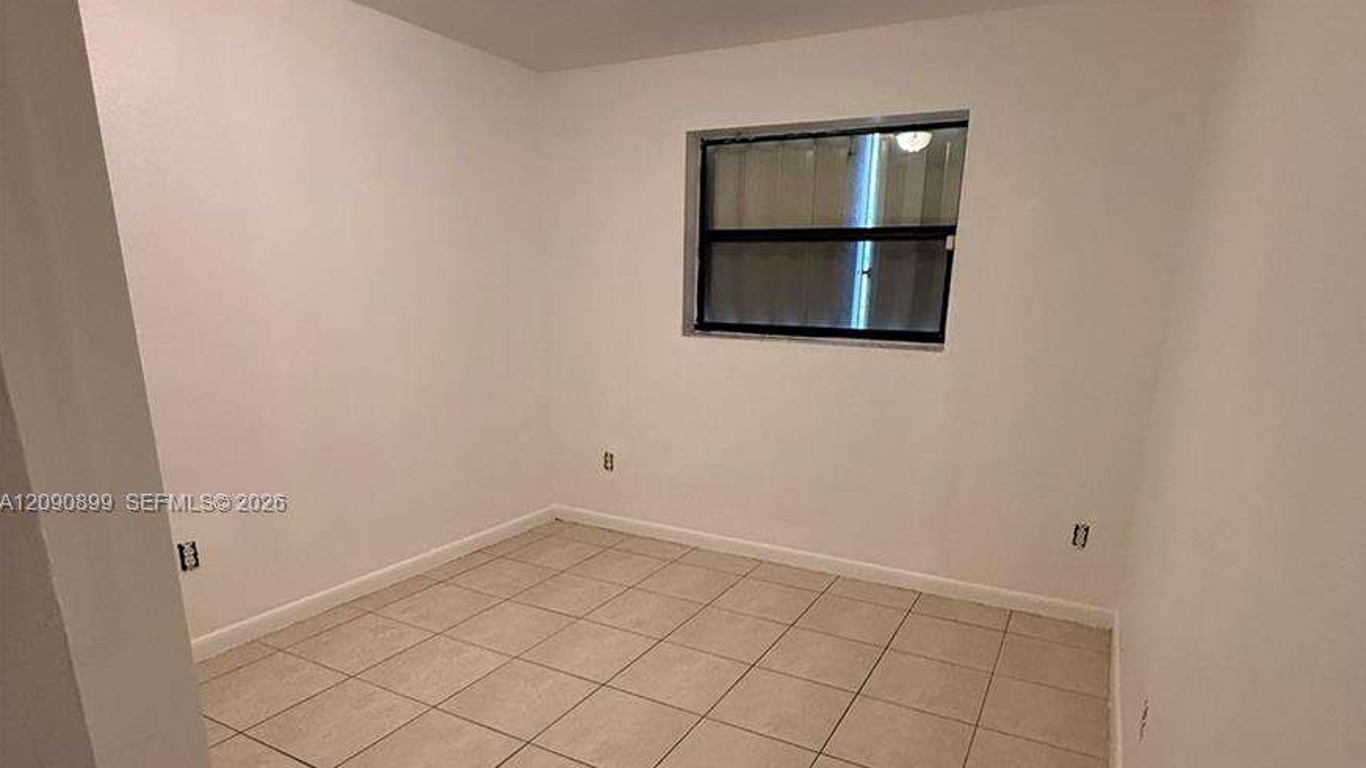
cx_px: 700
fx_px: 760
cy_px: 505
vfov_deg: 52.6
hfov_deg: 83.8
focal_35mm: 21
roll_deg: -1.6
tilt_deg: -14.0
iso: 500
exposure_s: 1/60
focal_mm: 2.22
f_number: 2.2
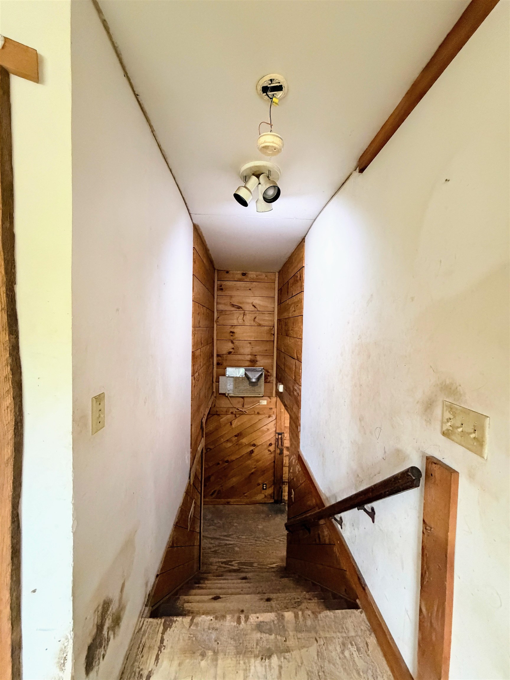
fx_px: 275
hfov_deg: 85.7
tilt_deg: -1.7
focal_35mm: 14
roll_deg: -0.4
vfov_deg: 102.1
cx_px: 255
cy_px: 340
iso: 800
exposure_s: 1/60
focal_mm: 2.22
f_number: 2.2
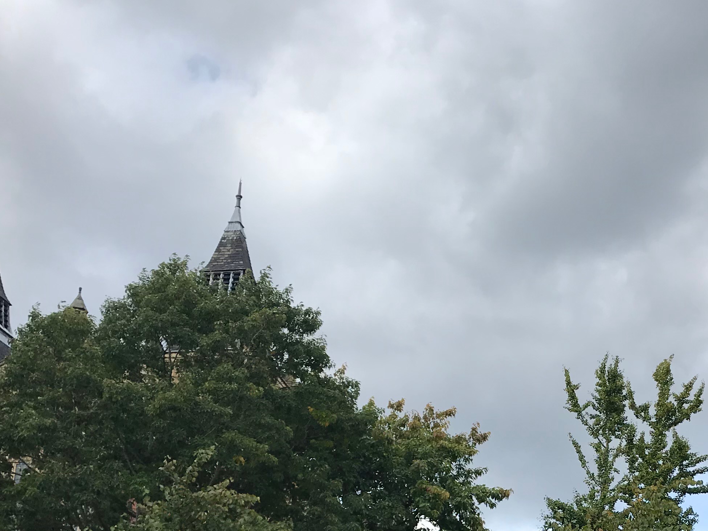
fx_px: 1186
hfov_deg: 32.4
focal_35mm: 58
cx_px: 558
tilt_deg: +17.1
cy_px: 532
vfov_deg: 24.1
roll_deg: +0.2
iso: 20
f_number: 1.8
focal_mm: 3.99
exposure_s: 1/2037
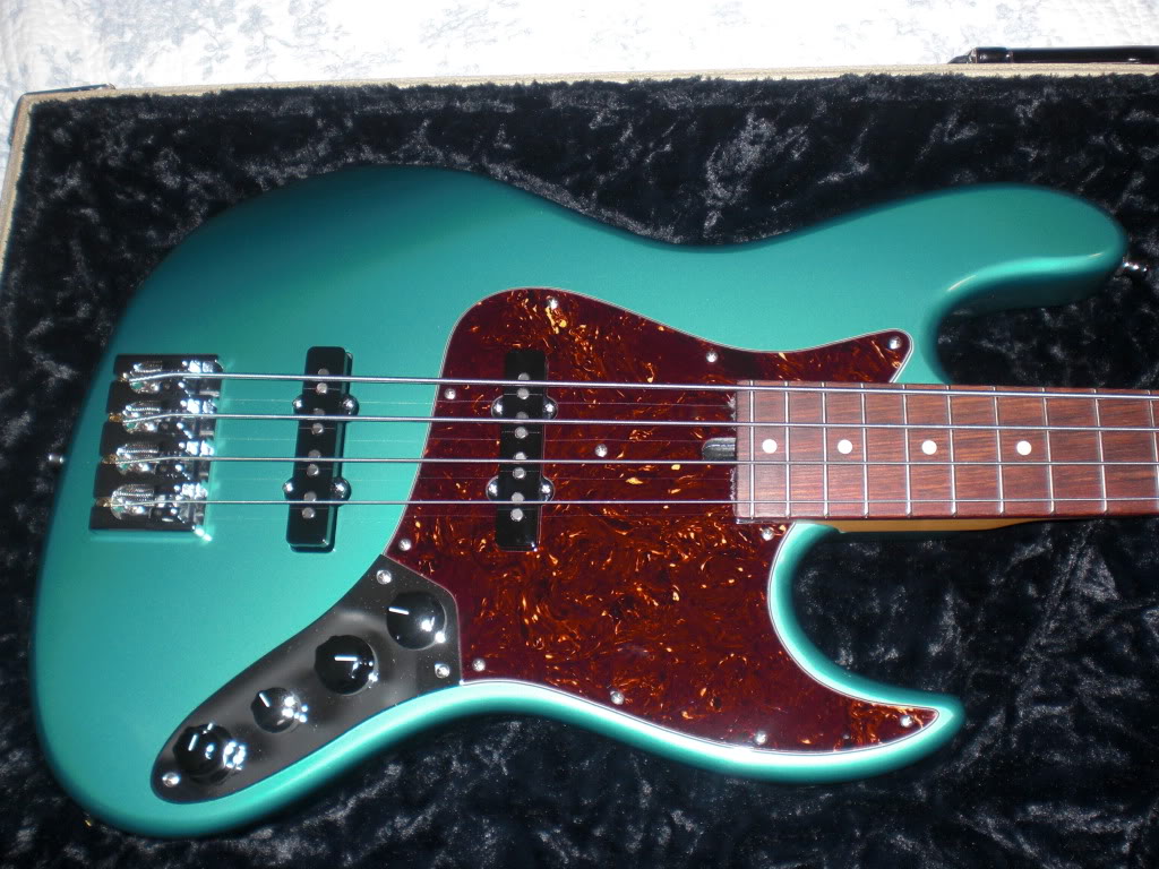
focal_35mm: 38
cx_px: 580
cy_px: 434
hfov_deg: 49.0
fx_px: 1272
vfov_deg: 37.7
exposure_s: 1/60
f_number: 3.1
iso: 100
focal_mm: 6.3
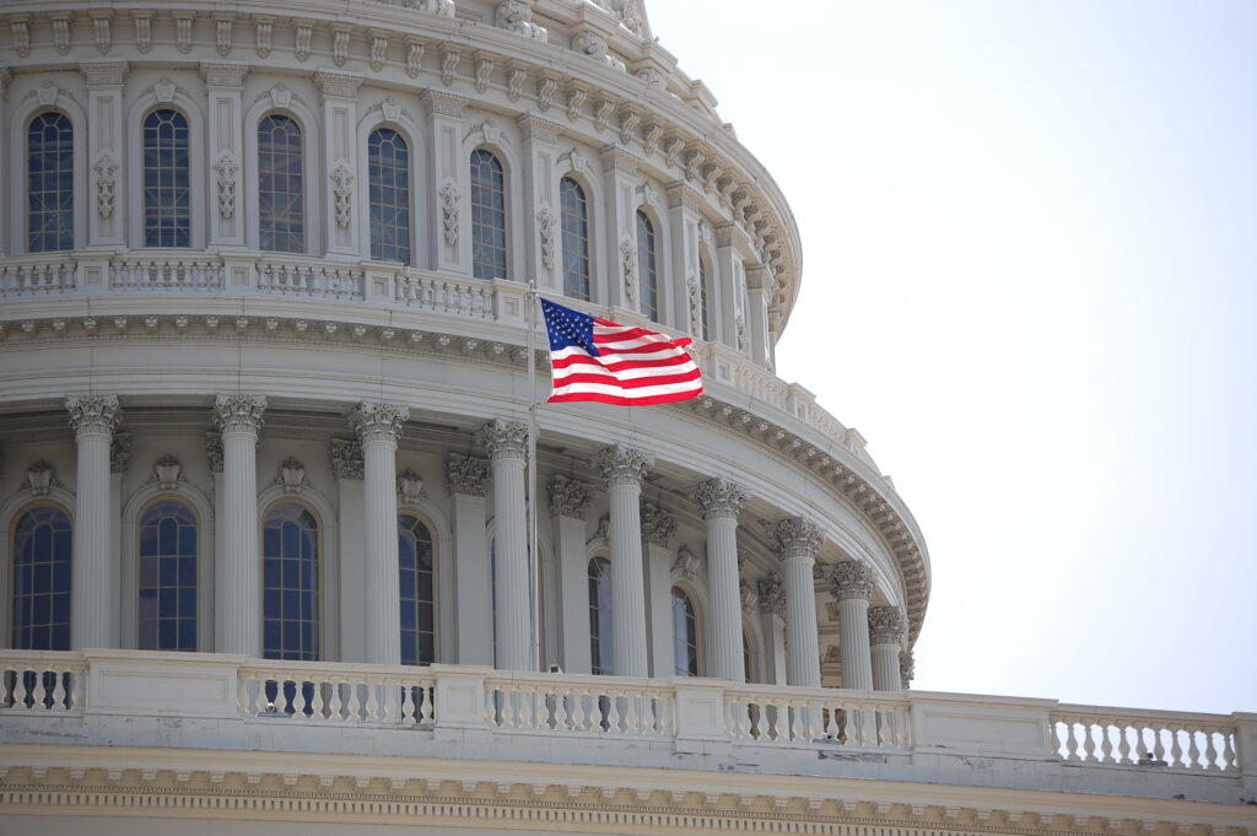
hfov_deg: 13.7
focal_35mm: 150
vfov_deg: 9.1
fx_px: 5233
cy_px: 418
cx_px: 628
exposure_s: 1/1250
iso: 200
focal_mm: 100
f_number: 5
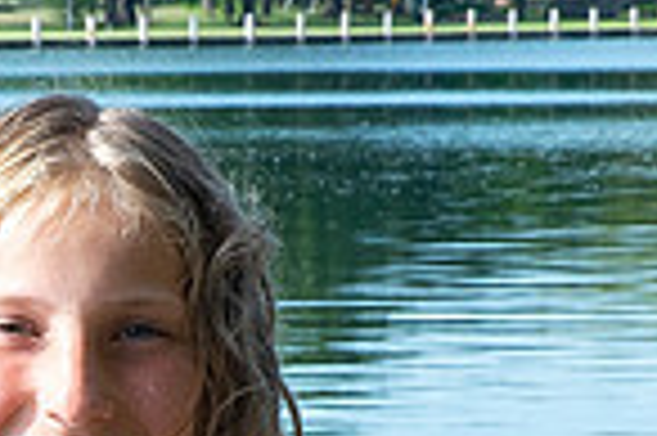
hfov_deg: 4.8
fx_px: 7802
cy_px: 873
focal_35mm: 428
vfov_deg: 3.2
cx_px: -41
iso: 800
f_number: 20
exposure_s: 1/160
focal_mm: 70
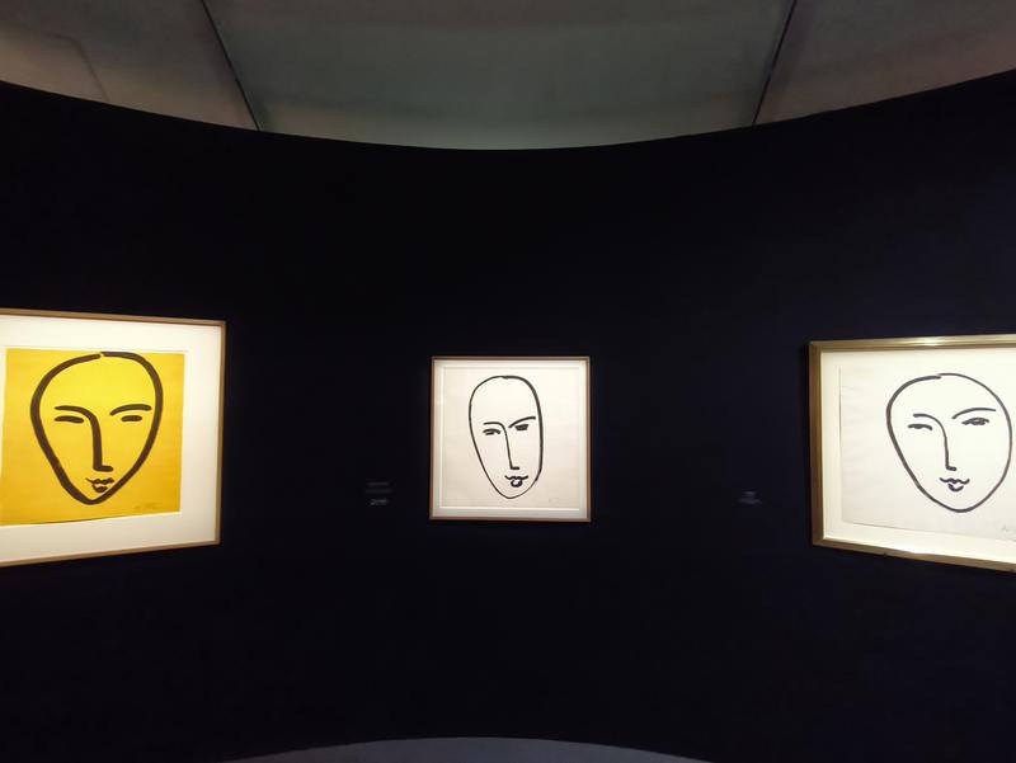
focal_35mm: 15
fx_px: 441
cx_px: 508
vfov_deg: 81.8
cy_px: 382
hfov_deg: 98.1
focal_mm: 1.65
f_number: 2.2
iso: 1600
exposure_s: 1/16.7
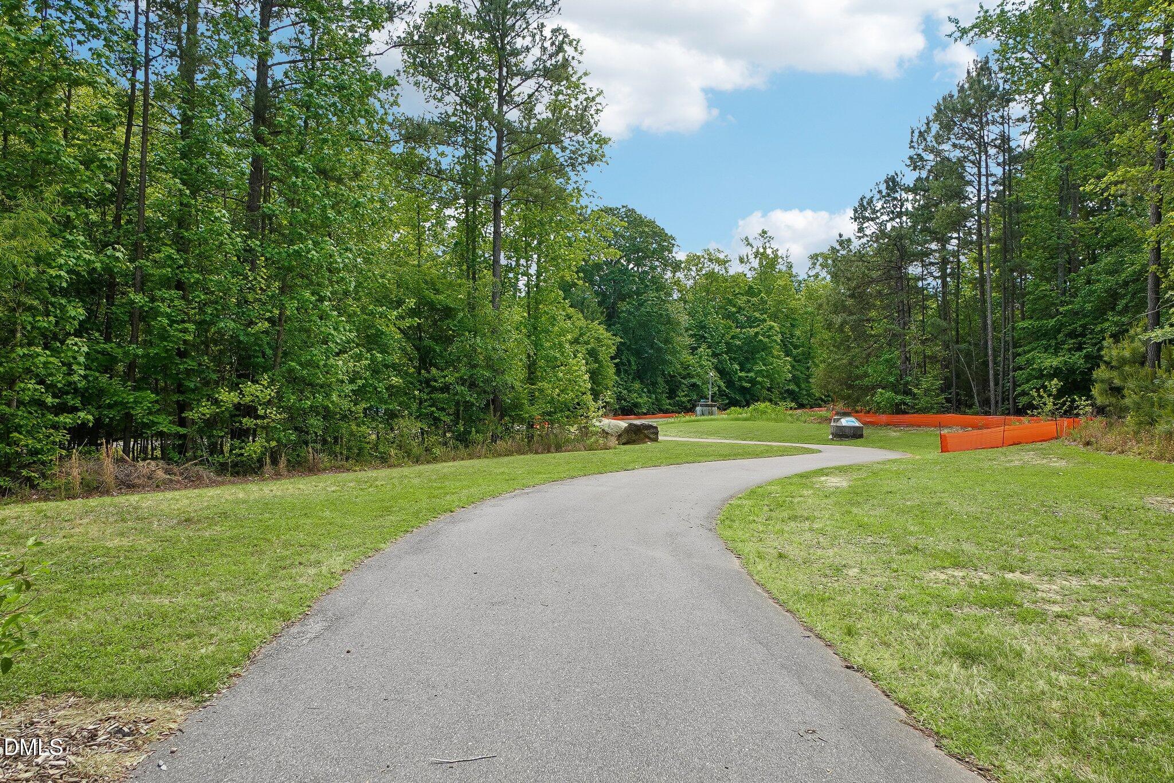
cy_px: 392
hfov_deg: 81.2
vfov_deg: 59.5
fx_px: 685
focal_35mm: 21
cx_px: 587
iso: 400
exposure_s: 1/200
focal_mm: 14
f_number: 8
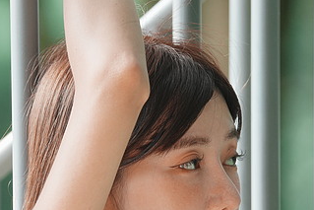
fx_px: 8534
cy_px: 200
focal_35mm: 978
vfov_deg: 1.4
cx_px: 186
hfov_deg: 2.1
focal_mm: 400
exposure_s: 1/400
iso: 500
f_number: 4.5
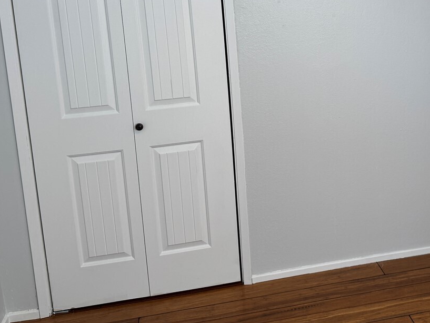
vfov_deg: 30.0
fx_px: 584
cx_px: 332
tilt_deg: -9.9
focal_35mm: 47
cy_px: 57
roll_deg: +2.7
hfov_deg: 39.2
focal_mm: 6.76
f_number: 1.78
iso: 64
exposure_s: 1/120
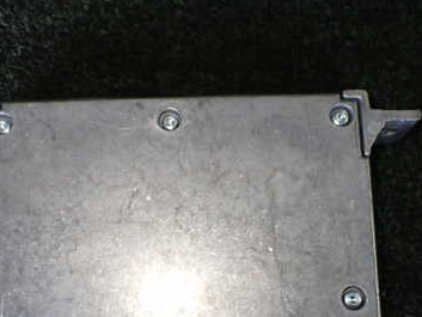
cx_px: 182
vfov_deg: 28.4
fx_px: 622
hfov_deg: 37.4
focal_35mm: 51
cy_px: 217
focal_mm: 5.4
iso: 400
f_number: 2.3
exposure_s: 1/125
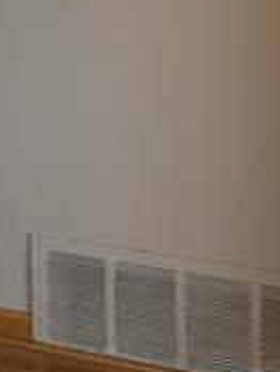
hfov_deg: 12.0
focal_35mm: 96
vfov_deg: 19.5
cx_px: -419
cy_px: -46
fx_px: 1033
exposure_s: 1/25
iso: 250
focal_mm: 17
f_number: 8
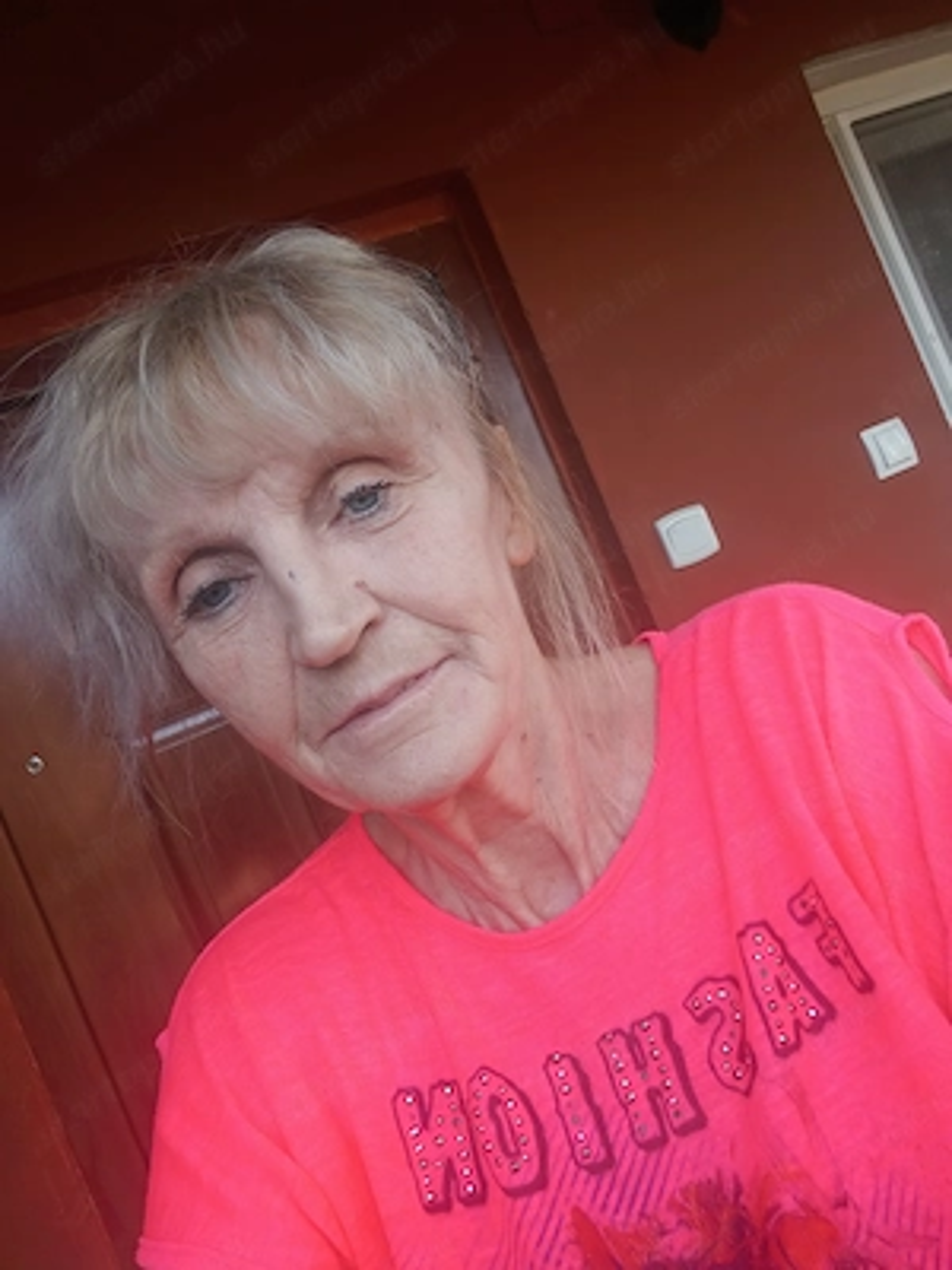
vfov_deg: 67.3
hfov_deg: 53.1
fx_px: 953
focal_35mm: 26
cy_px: 635
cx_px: 476
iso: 261
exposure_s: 1/100
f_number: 2.1
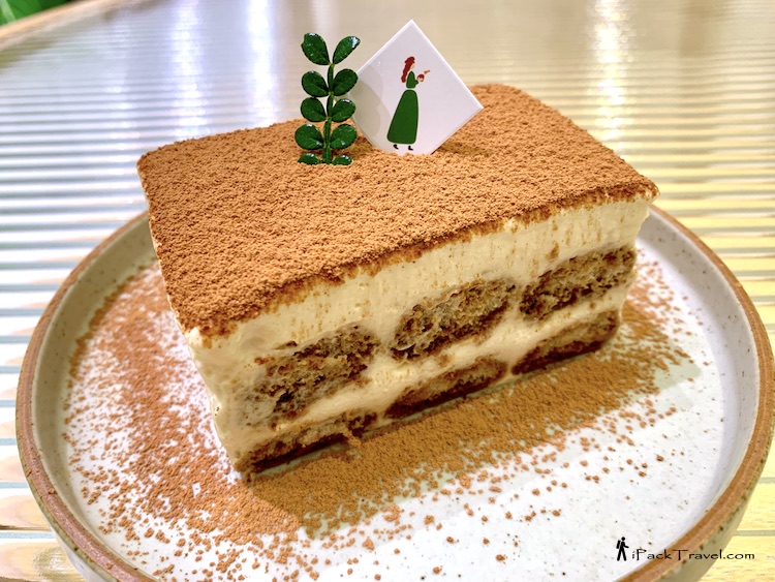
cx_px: 388
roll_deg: +3.7
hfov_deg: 67.3
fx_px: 582
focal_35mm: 26
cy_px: 291
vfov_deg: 53.1
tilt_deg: -37.5
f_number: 1.8
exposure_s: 1/60
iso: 160
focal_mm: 4.25
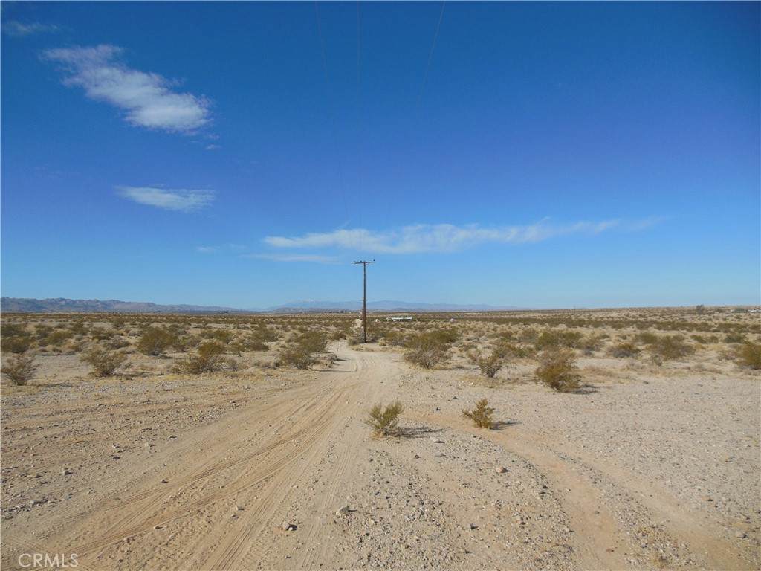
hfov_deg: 69.4
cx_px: 380
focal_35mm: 25
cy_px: 286
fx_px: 550
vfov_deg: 54.9
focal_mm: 4.5
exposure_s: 1/800
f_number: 6.4
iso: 125
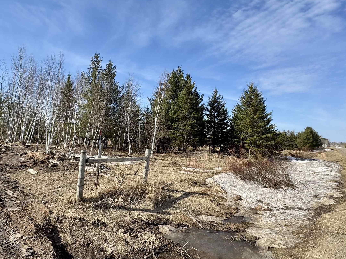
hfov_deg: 80.8
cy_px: 135
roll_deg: -3.5
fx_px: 200
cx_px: 138
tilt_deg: +0.9
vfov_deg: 66.0
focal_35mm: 20
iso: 50
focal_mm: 2.22
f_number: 2.2
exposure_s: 1/1370
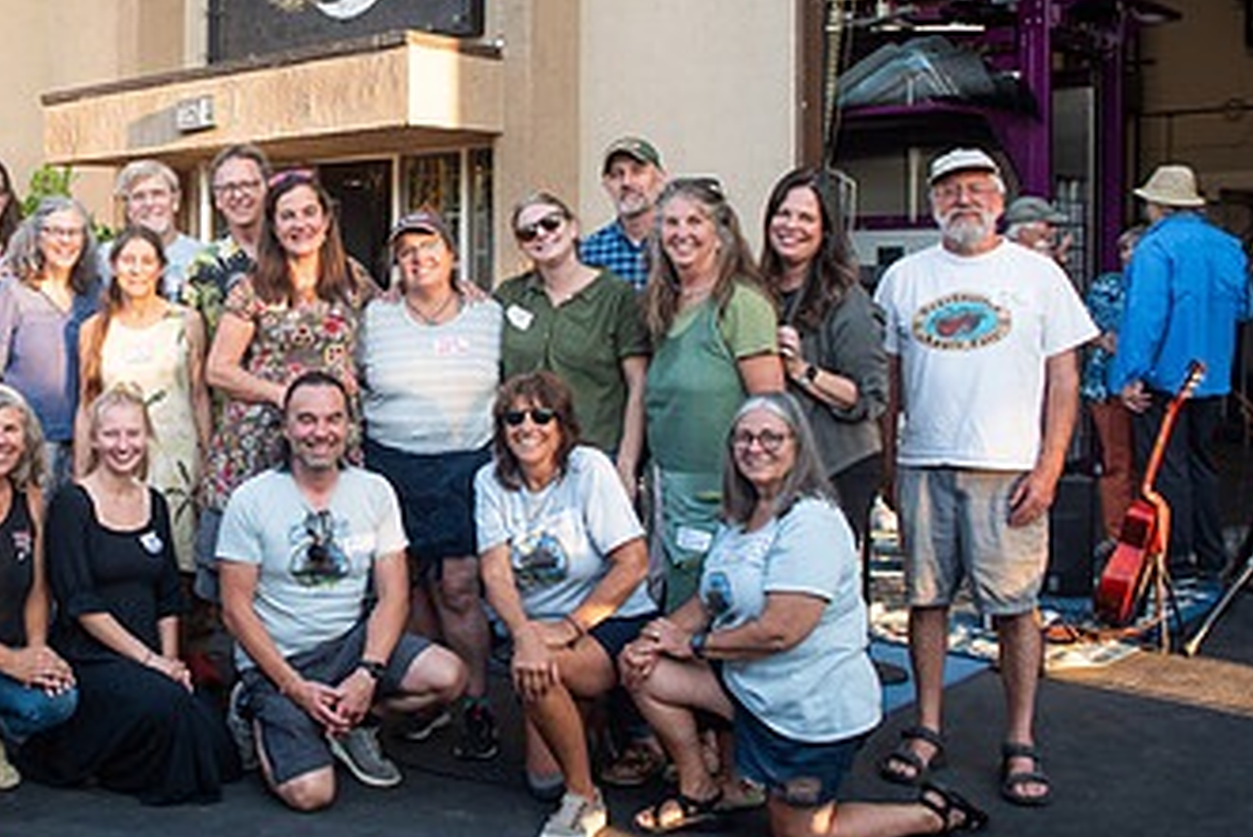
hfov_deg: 43.6
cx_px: 208
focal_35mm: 42
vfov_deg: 31.7
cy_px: 301
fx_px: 1462
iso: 400
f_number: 4
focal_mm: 24
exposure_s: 1/250
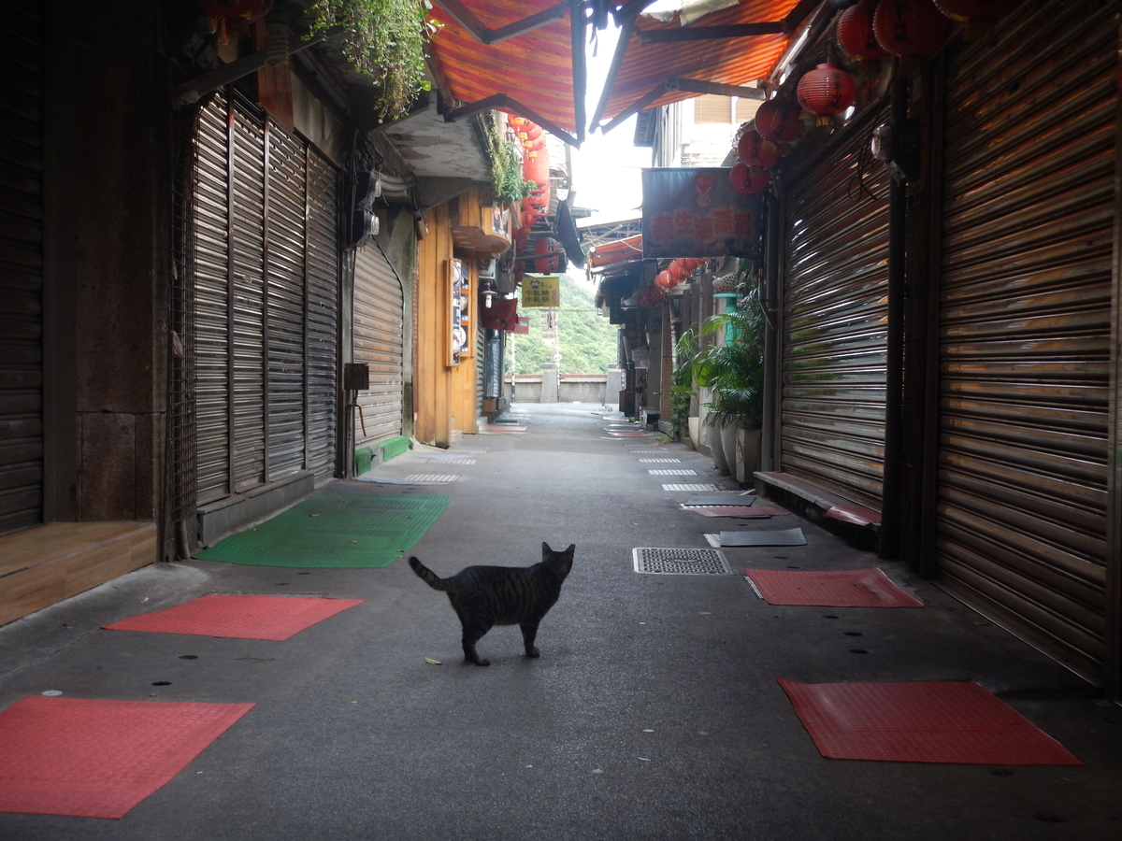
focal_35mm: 44
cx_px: 561
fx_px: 1426
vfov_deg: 32.9
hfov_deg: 42.9
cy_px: 420
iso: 140
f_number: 4.3
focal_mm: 7.8
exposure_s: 1/30
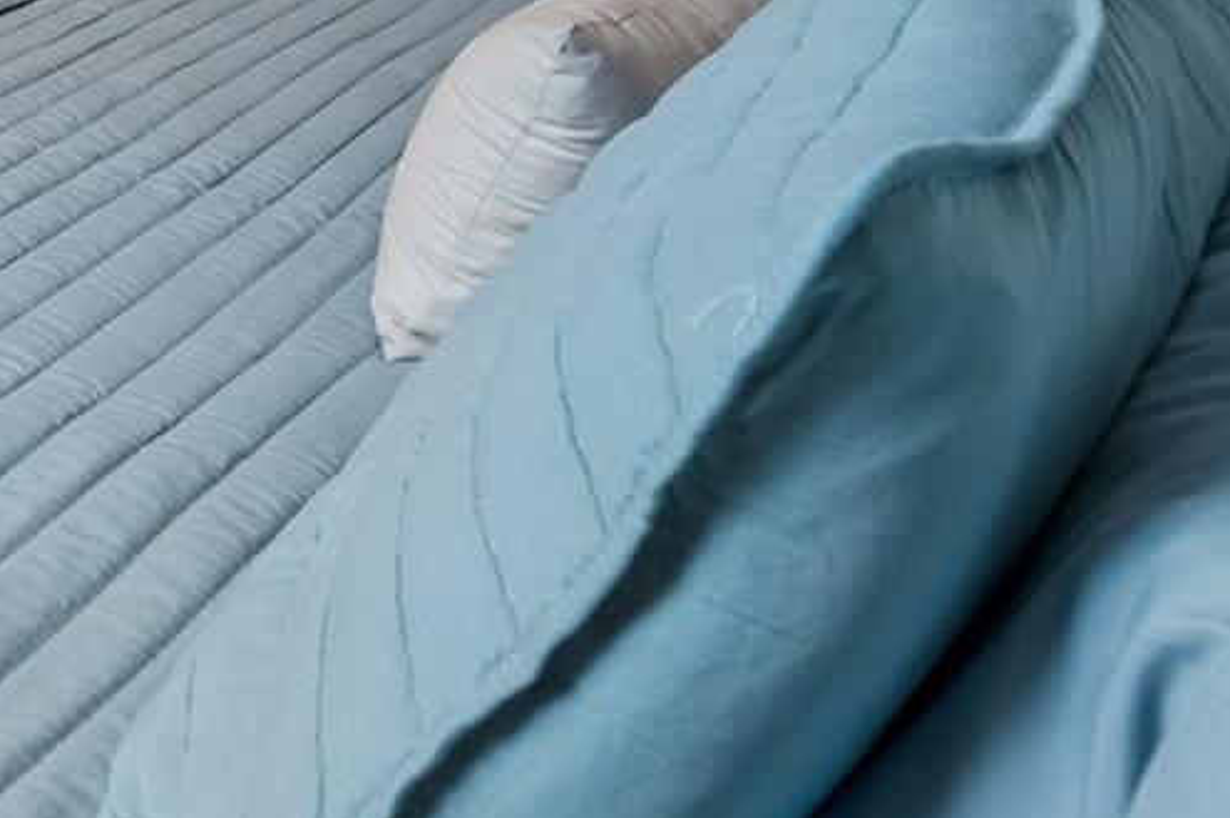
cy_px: -428
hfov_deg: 31.0
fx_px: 1877
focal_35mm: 55
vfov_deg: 20.7
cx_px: -221
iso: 800
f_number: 8
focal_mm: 17
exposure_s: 1/25
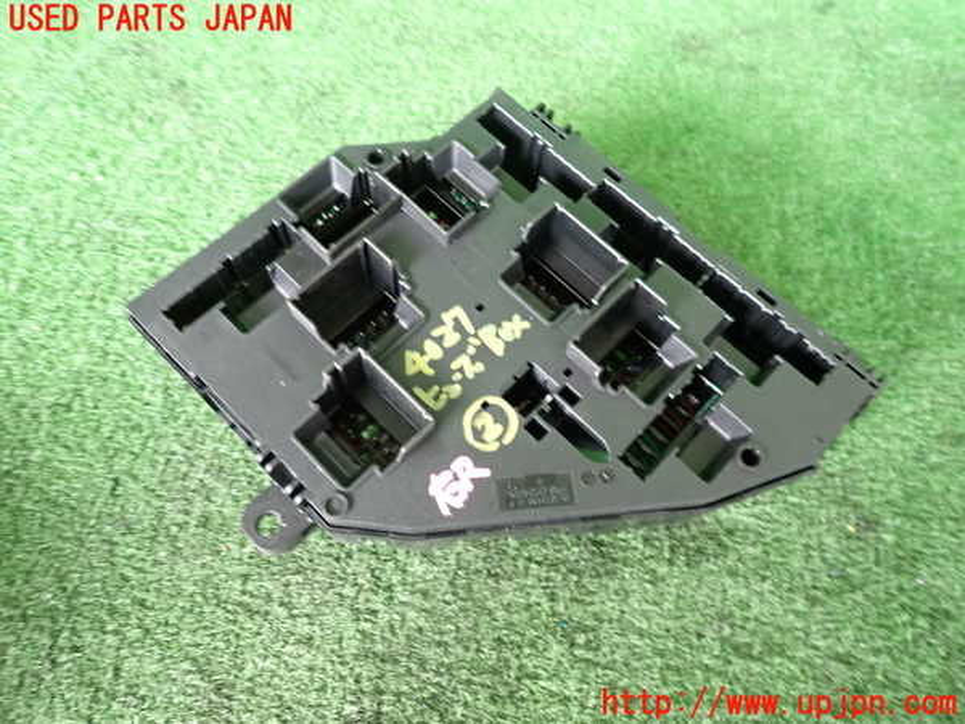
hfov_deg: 69.4
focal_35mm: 25
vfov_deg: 54.9
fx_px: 697
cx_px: 482
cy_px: 362
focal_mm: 4.5
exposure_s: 1/30
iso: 250
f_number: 2
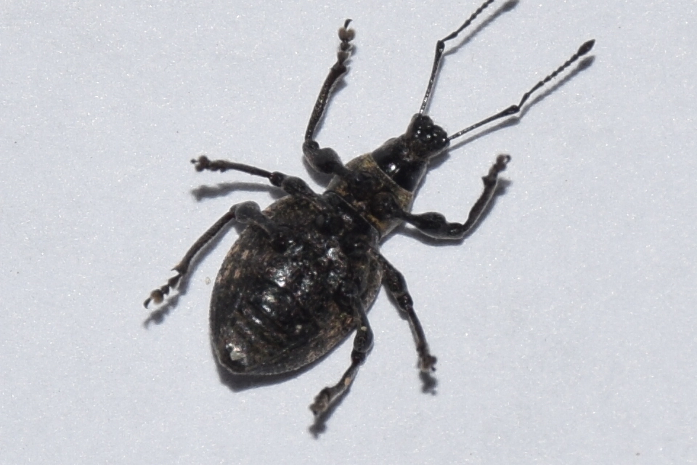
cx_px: 348
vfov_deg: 6.5
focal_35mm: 210
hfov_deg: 9.8
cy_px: 232
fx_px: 4066
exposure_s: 1/160
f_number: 13
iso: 100
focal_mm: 140
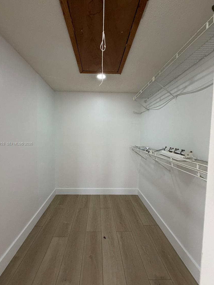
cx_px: 100
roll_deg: -0.8
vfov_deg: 98.2
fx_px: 124
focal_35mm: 15
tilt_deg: -5.3
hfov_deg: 81.6
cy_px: 144
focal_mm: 2.22
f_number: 2.2
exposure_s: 1/71
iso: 320
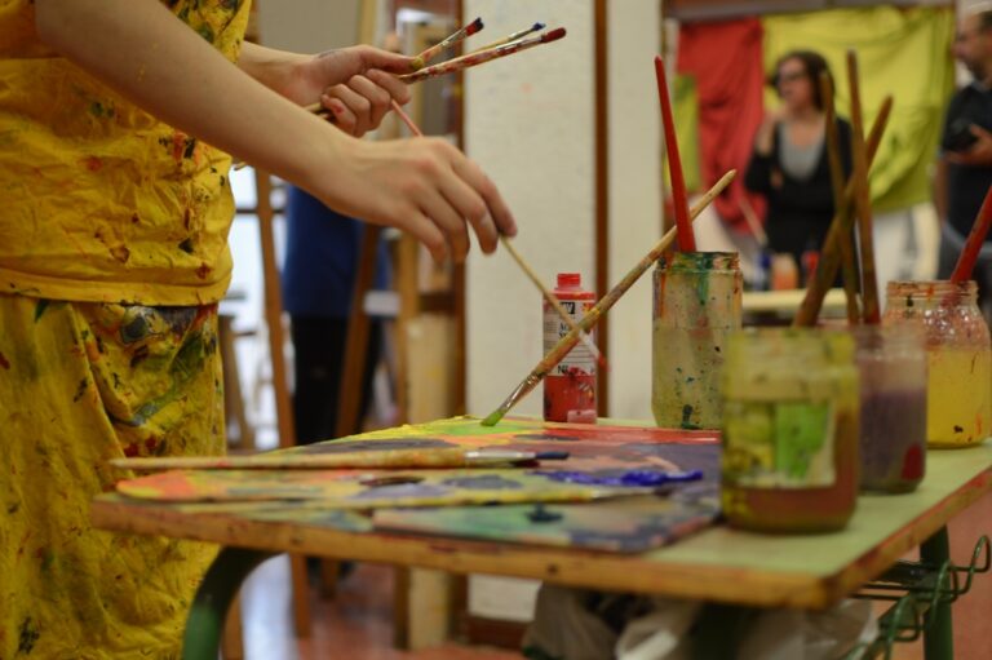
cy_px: 330
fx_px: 1446
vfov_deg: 25.7
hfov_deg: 37.9
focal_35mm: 52
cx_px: 496
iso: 200
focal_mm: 35
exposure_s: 1/125
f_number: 2
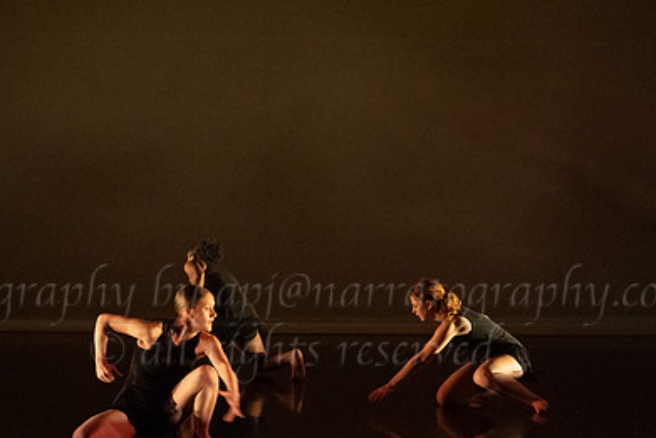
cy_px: 280
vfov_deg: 10.6
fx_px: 2370
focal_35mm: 130
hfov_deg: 15.8
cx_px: 374
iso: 4000
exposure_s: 1/320
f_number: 3.2
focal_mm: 71
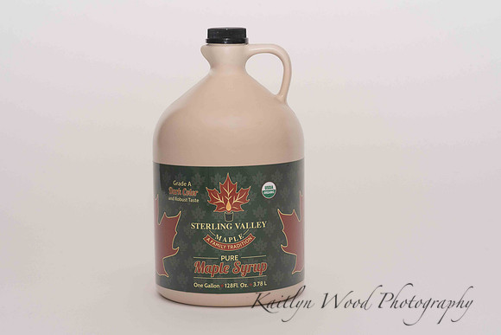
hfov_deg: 23.9
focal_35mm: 85
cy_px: 168
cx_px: 250
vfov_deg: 16.1
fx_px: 1183
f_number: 13
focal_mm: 85
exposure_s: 1/100
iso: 400
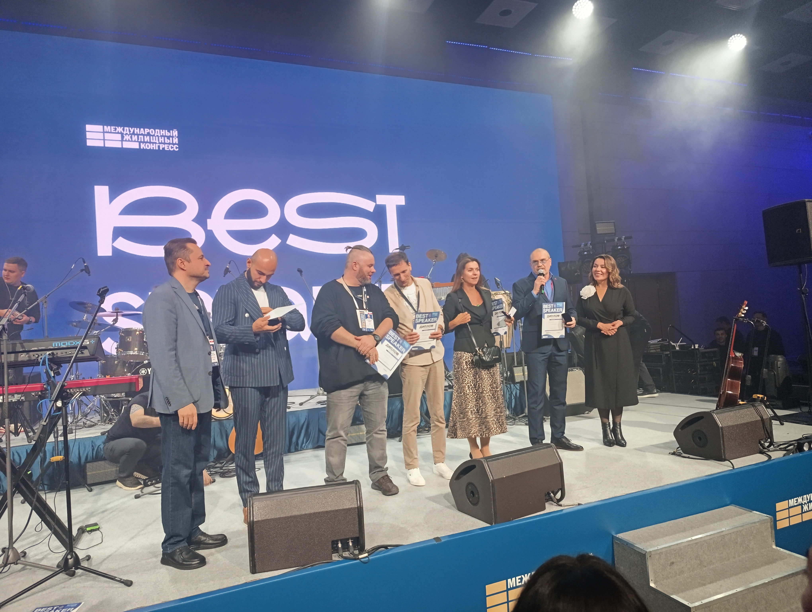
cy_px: 306
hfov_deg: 73.8
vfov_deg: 59.0
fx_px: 540
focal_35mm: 23
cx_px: 406
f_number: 1.6
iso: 800
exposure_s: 1/100
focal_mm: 6.14
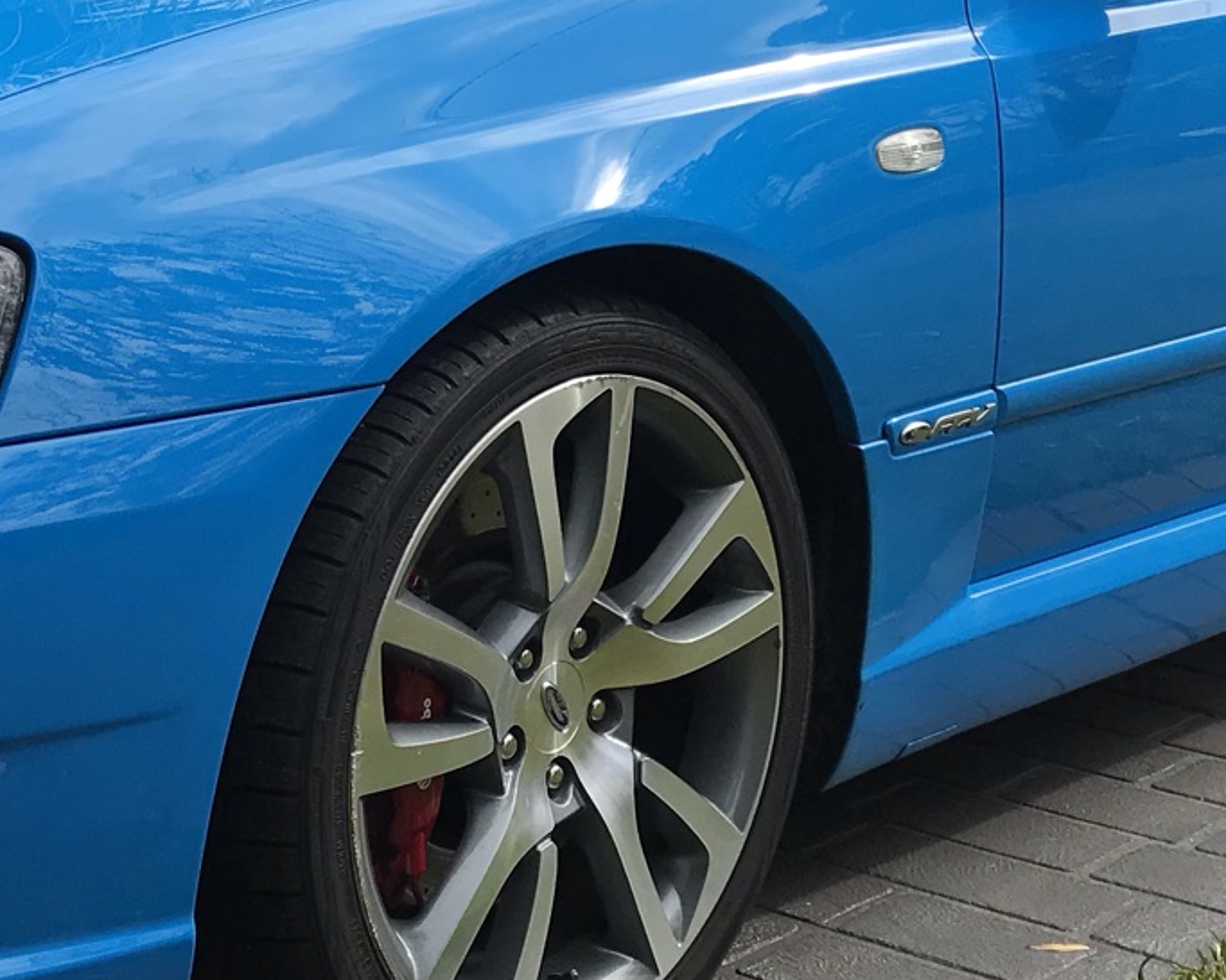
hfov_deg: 23.2
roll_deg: -0.4
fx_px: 2975
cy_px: 199
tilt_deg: -6.4
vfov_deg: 18.5
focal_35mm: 82
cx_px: 388
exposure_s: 1/1182
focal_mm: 3.99
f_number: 1.8
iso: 20
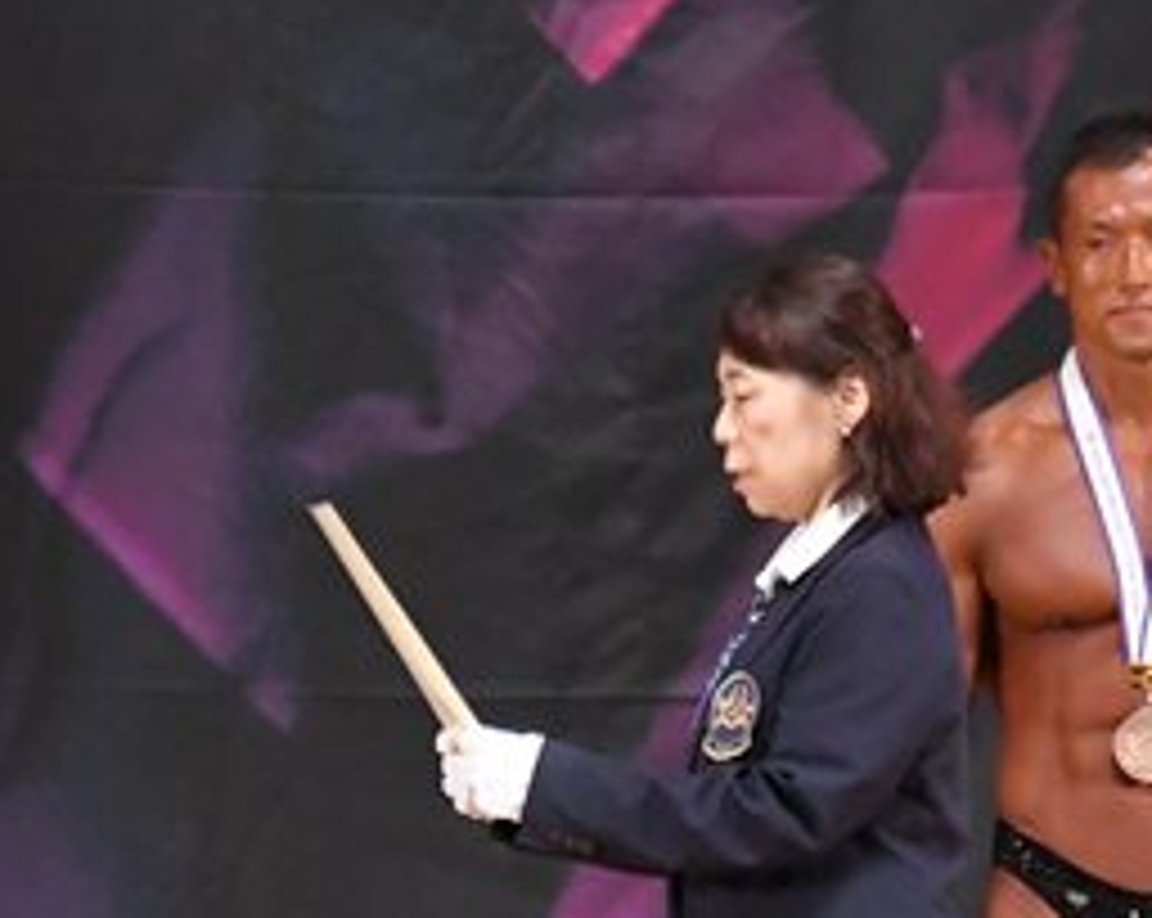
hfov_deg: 3.0
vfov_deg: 2.4
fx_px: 21787
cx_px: 551
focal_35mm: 640
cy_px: 968
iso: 7200
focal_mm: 150
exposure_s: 1/400
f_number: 5.6
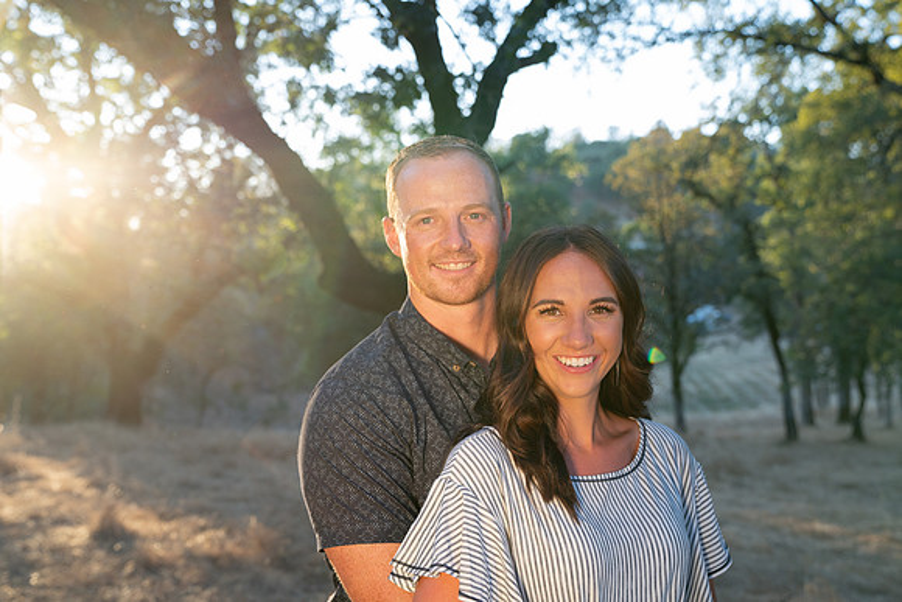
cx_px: 451
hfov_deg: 47.4
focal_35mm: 41
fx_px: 1027
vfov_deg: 32.6
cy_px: 301
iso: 320
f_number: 4
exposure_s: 1/125
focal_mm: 41
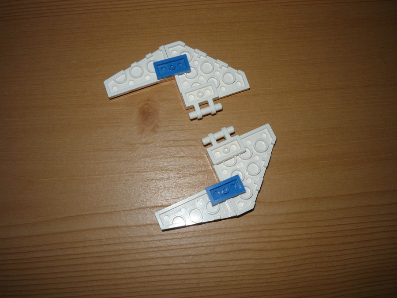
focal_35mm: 32
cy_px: 149
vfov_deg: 44.2
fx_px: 367
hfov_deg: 56.8
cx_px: 198
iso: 100
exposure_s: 1/30
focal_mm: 5.2
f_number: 4
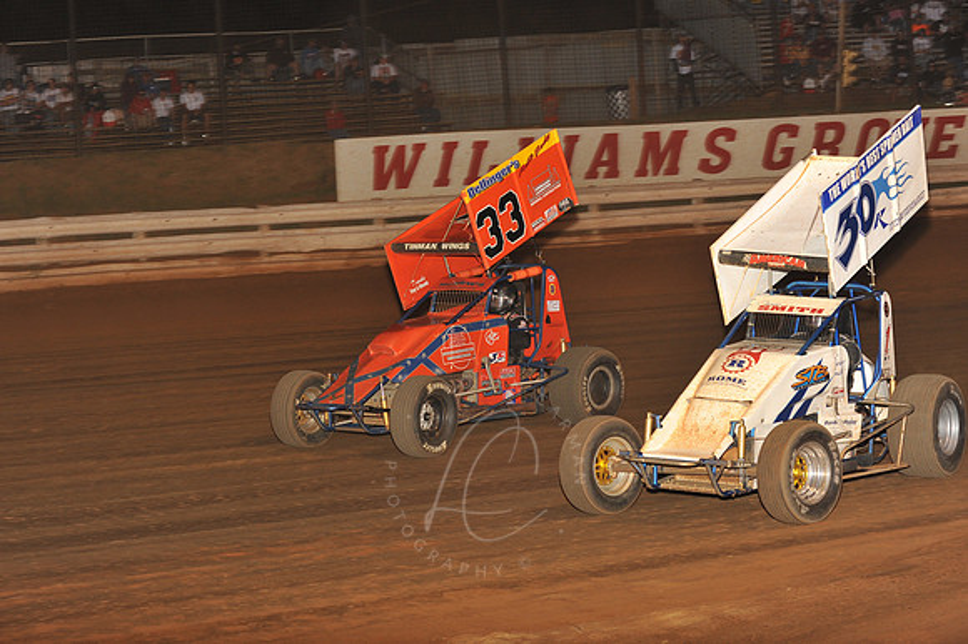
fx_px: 2150
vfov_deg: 17.0
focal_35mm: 80
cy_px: 322
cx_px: 484
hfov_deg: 25.4
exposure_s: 1/320
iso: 1000
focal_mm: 80
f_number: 6.3
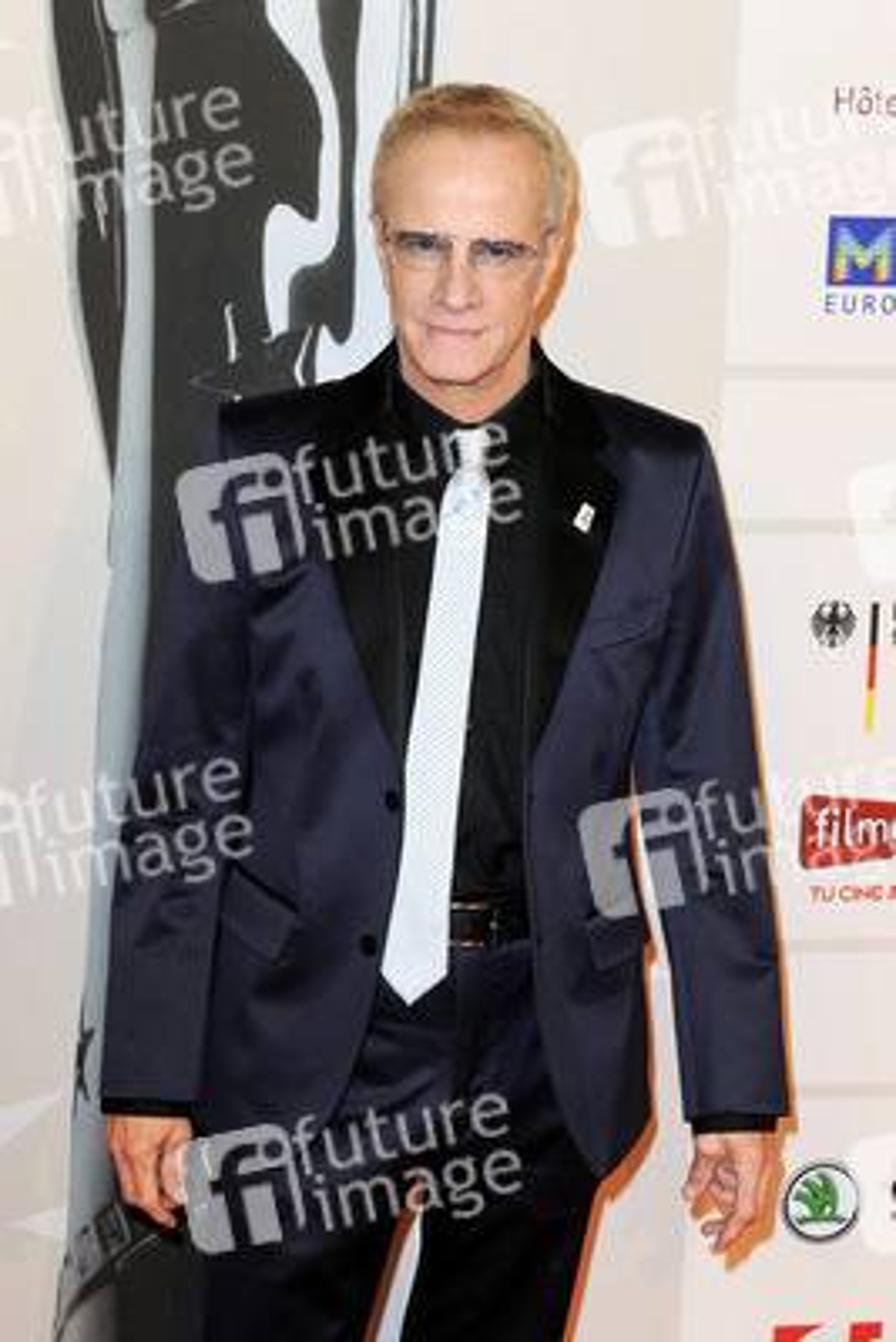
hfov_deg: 19.5
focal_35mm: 70
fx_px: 2611
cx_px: 448
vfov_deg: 28.8
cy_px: 671
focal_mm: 70
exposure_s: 1/250
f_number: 5.6
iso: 800
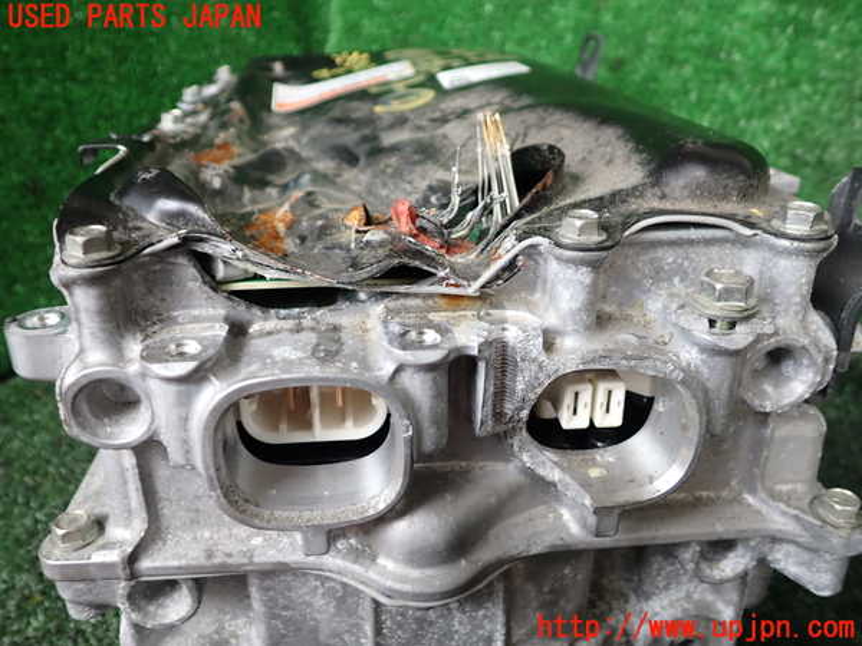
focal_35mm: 30
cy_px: 323
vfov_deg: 46.8
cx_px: 431
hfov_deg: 60.0
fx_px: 747
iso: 100
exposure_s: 1/80
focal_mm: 5.4
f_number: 2.3
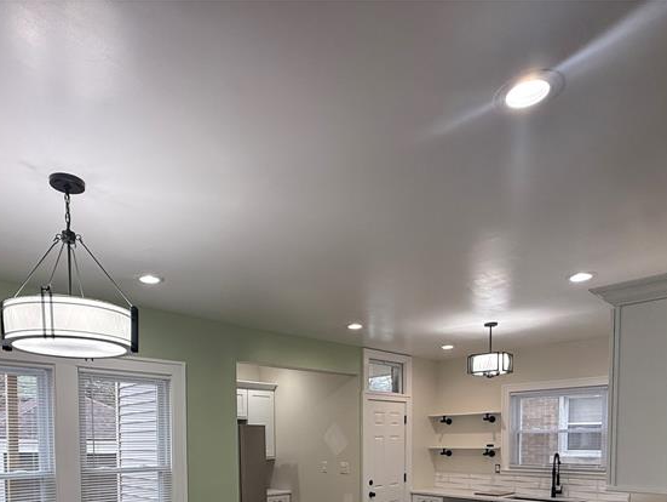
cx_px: 298
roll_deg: +0.5
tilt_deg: -2.1
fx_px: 501
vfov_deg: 47.0
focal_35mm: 26
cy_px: 464
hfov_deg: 67.1
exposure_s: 1/120
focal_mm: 2.22
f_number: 2.2
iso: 125
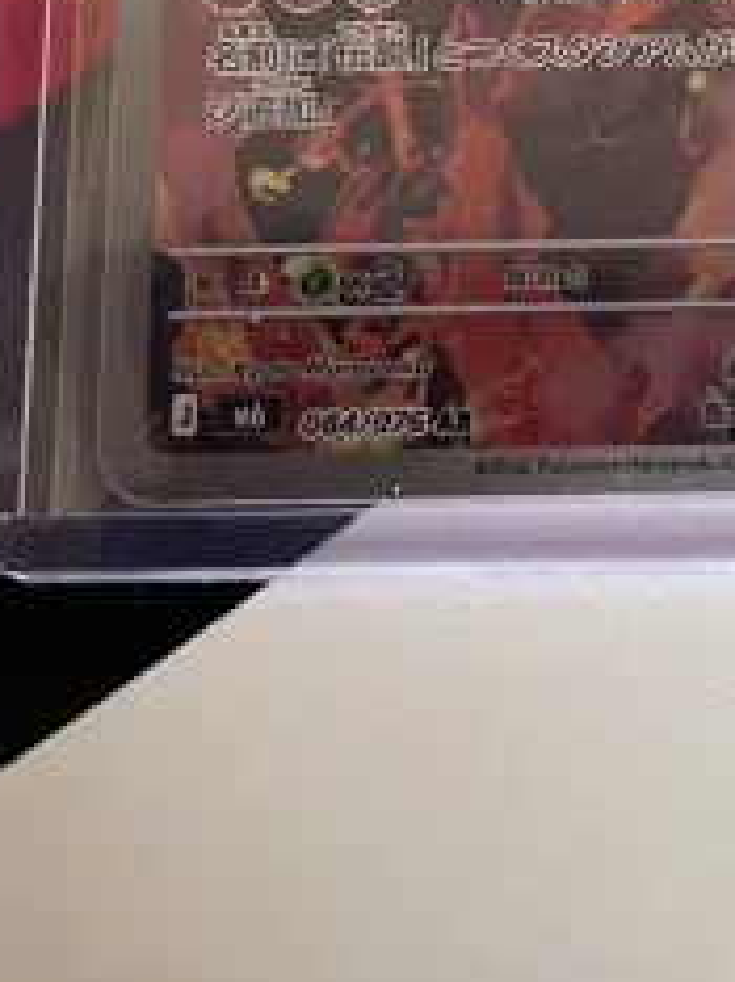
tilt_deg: -76.2
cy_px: -197
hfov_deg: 16.3
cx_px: 722
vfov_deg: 20.6
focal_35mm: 89
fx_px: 2524
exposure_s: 1/50
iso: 160
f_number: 1.6
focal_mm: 4.2
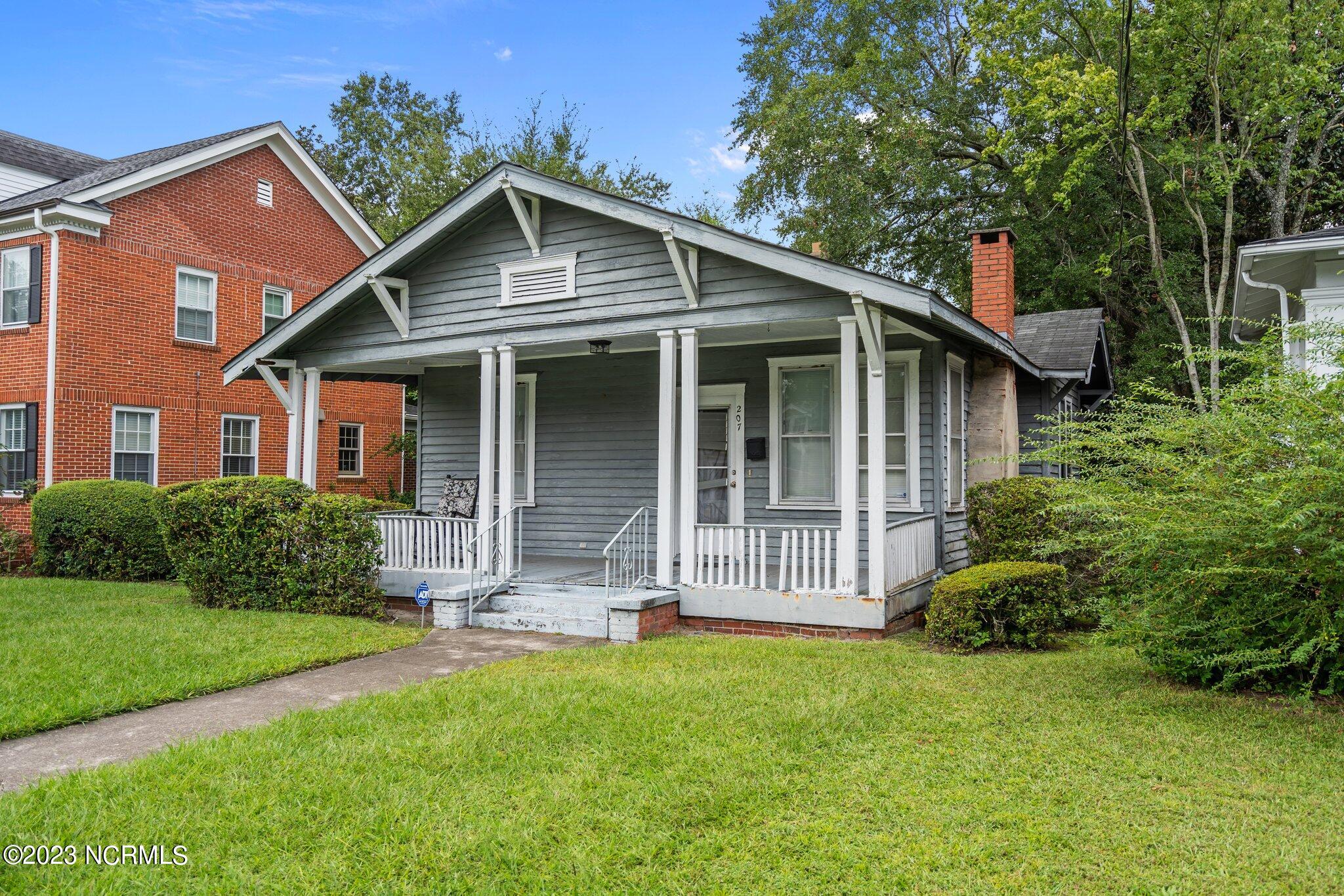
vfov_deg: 49.5
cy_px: 448
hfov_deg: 69.4
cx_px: 672
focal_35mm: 26
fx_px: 971
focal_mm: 26
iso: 100
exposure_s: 1/400
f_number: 4
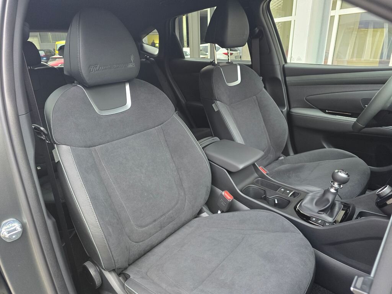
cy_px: 147
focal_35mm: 23
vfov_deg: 58.9
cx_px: 196
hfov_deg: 73.9
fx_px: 260
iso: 320
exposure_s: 1/100
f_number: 1.7
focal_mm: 6.3
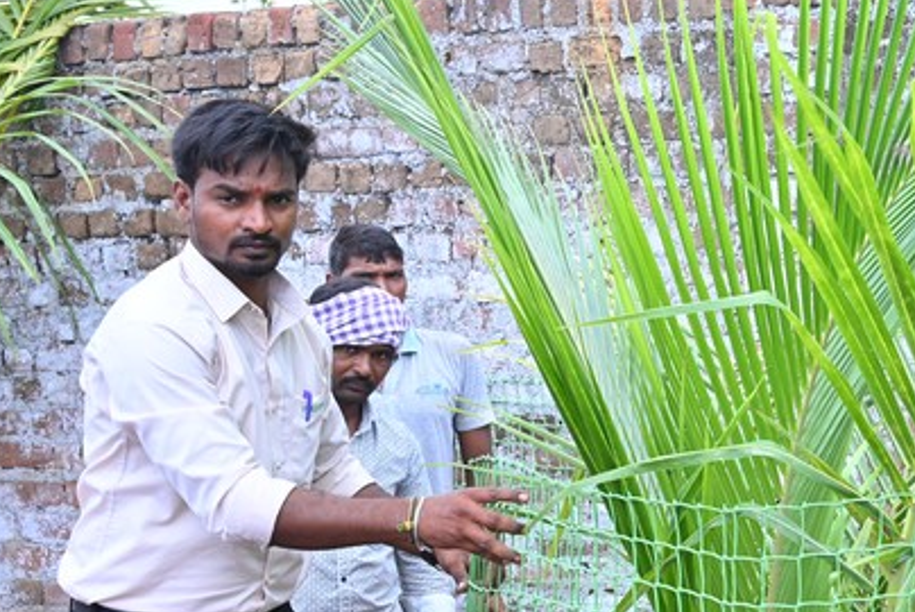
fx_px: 1965
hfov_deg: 23.7
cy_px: 457
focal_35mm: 77
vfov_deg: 17.6
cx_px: 1123
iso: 320
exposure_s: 1/160
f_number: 9
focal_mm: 30.5
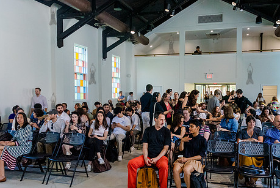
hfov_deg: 56.6
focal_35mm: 33
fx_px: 257
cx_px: 171
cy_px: 103
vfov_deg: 40.0
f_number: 4
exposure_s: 1/400
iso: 5000
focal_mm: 26
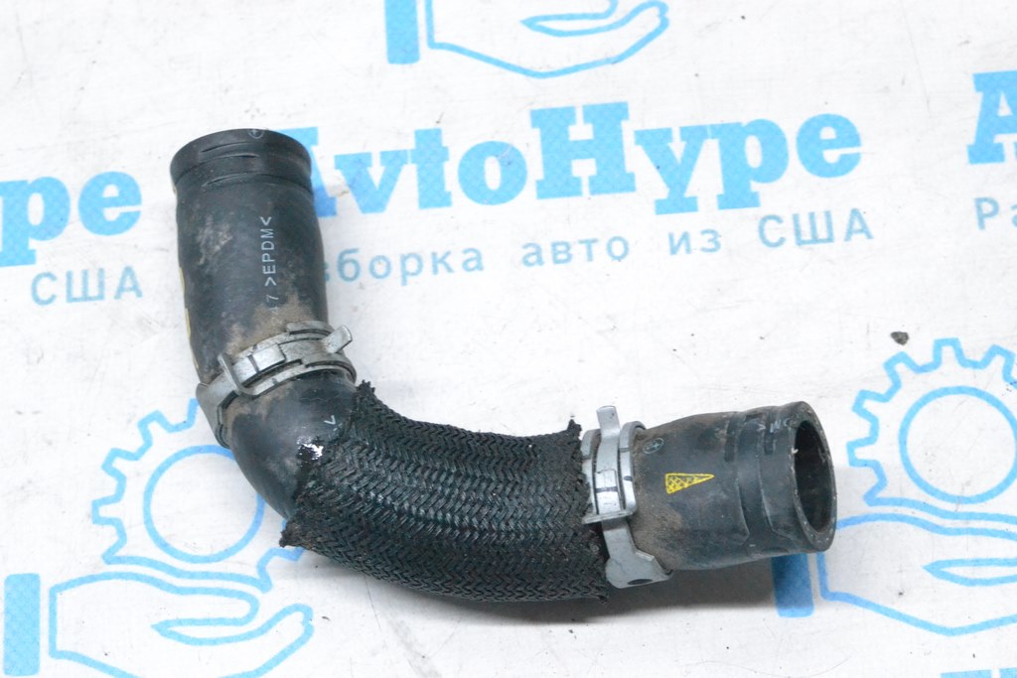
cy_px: 339
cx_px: 508
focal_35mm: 82
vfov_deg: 16.6
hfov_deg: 24.6
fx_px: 2331
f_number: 9
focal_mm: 55
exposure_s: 1/160
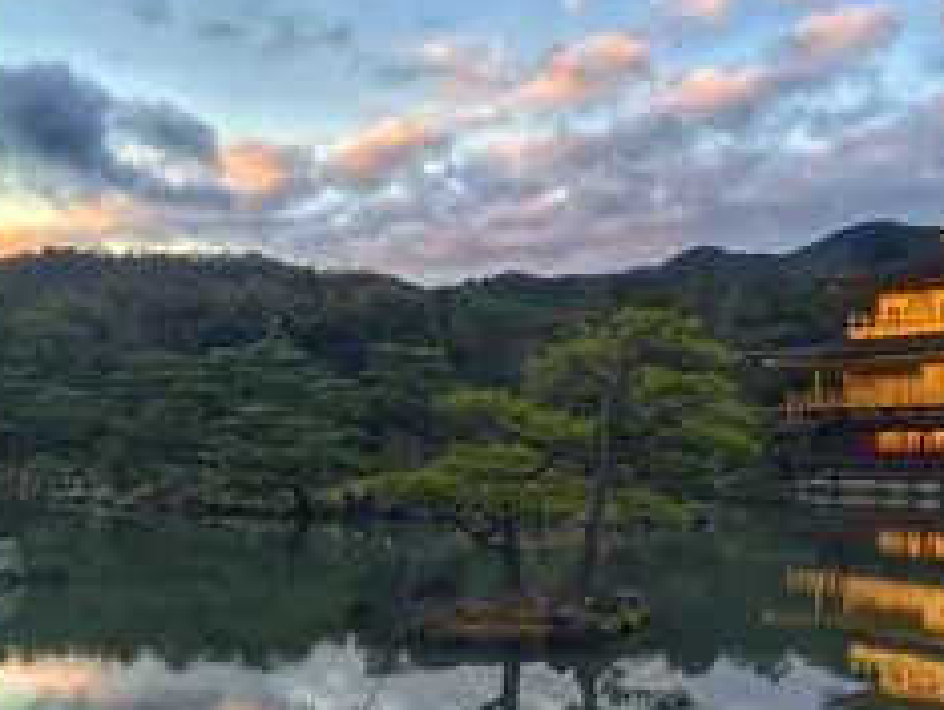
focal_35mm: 47
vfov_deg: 30.9
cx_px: 641
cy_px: 397
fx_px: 1283
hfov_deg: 39.8
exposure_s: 1/120
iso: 32
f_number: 2.2
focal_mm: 4.15
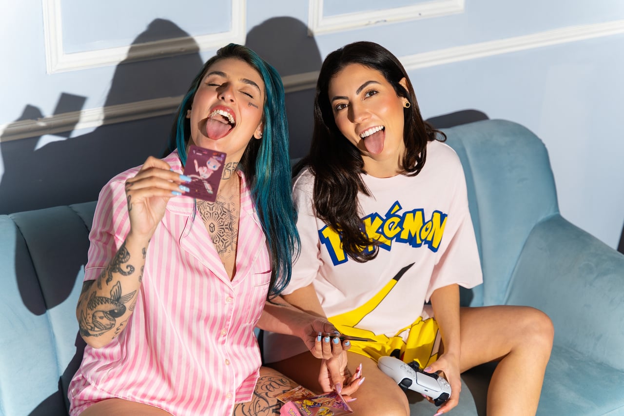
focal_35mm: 64
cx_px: 312
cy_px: 208
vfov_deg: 21.2
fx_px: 1109
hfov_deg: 31.4
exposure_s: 1/250
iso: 250
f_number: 2.8
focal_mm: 64
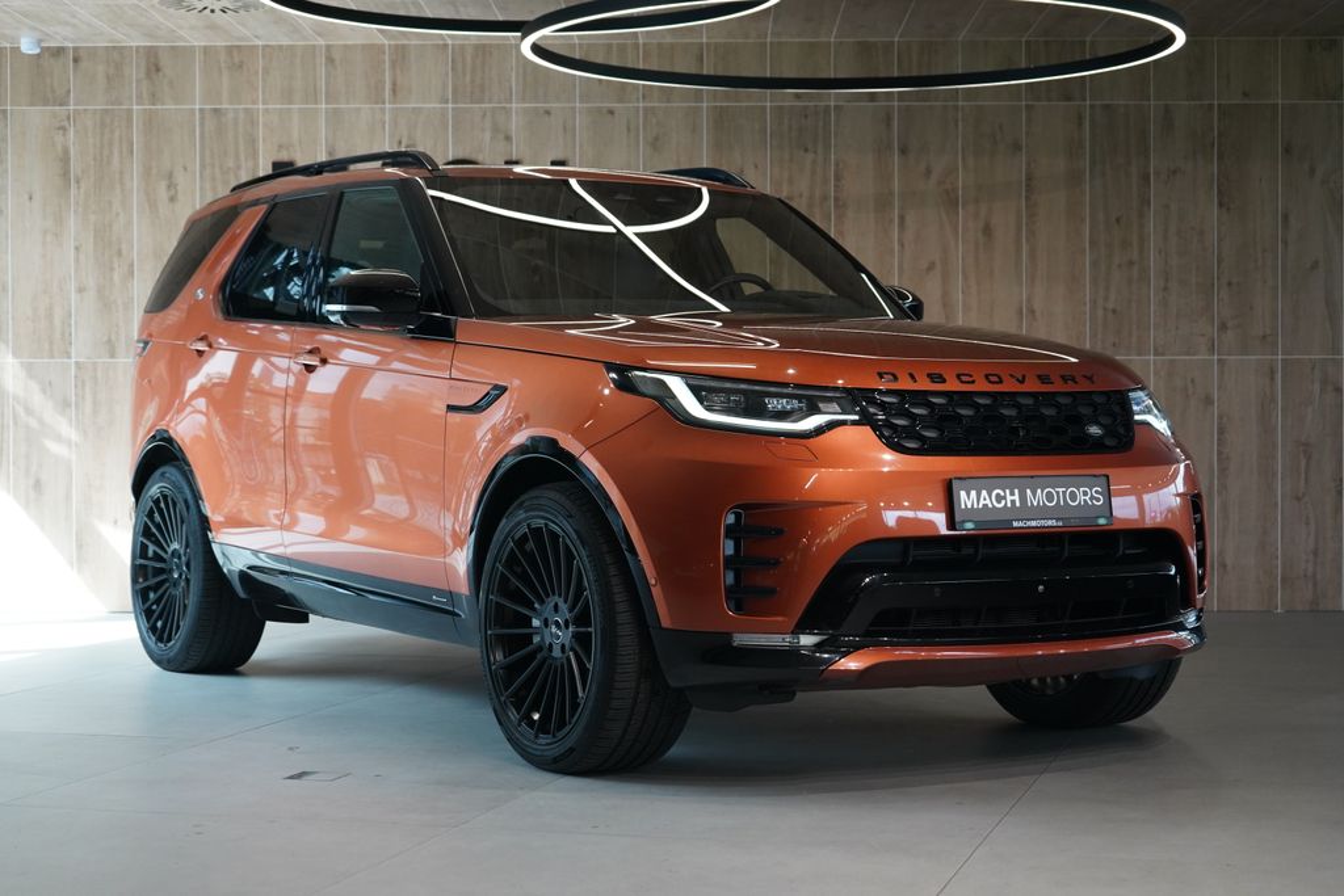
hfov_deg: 31.9
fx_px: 2352
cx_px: 672
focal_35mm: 63
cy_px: 448
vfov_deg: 21.6
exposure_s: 1/160
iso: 2500
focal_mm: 63
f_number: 5.6
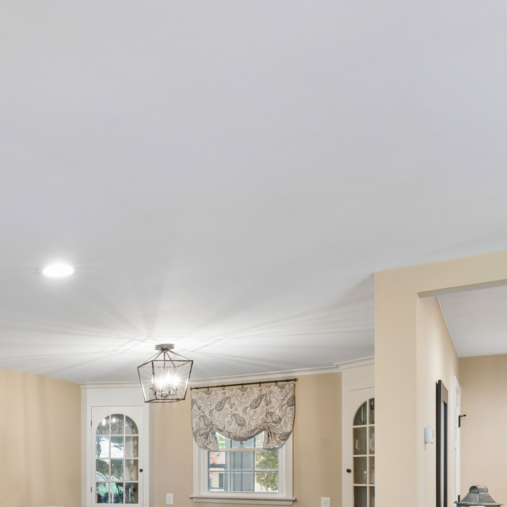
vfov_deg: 41.6
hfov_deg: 38.3
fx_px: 597
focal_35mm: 36
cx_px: -48
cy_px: 475
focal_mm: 14
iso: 400
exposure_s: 1/2.5
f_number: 13
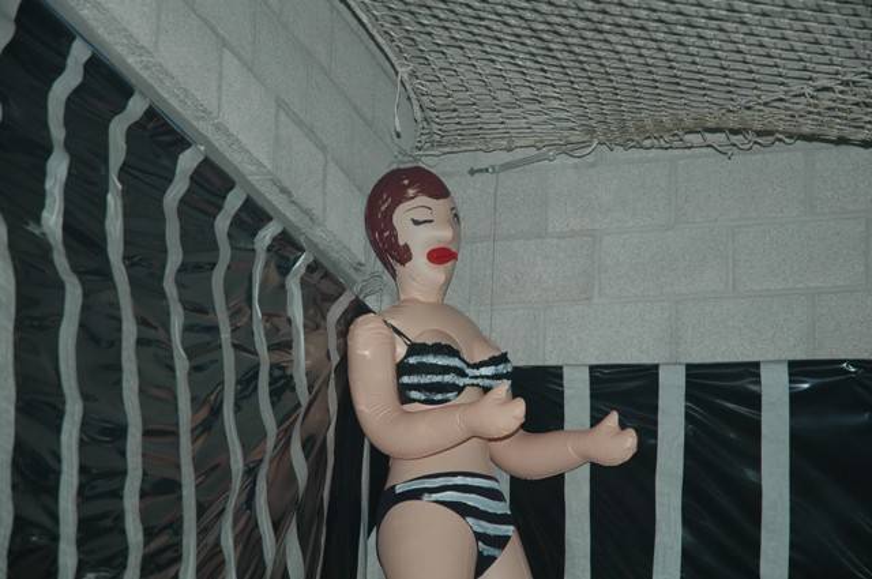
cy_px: 290
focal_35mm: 105
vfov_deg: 13.0
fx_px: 2540
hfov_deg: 19.5
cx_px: 436
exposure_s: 1/60
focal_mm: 70
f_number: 4.5
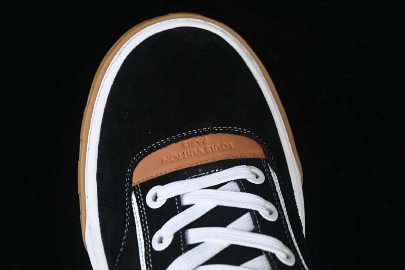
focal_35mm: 75
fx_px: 844
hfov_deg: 27.0
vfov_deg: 18.2
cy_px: 135
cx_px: 202
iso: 160
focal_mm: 50
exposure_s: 1/50
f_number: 6.3
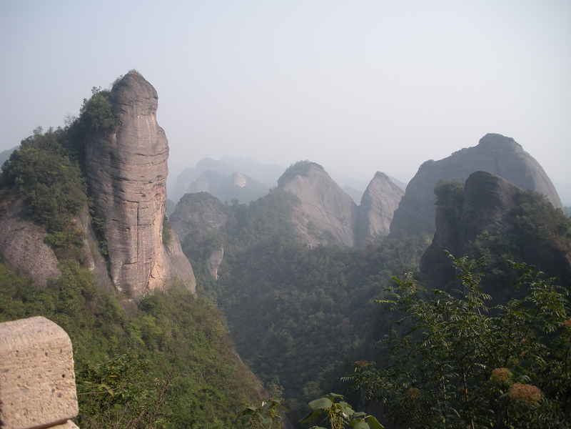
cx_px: 286
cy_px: 214
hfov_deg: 51.4
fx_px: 594
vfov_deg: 39.7
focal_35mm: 36
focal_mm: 6.3
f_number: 3.5
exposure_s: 1/455
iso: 64
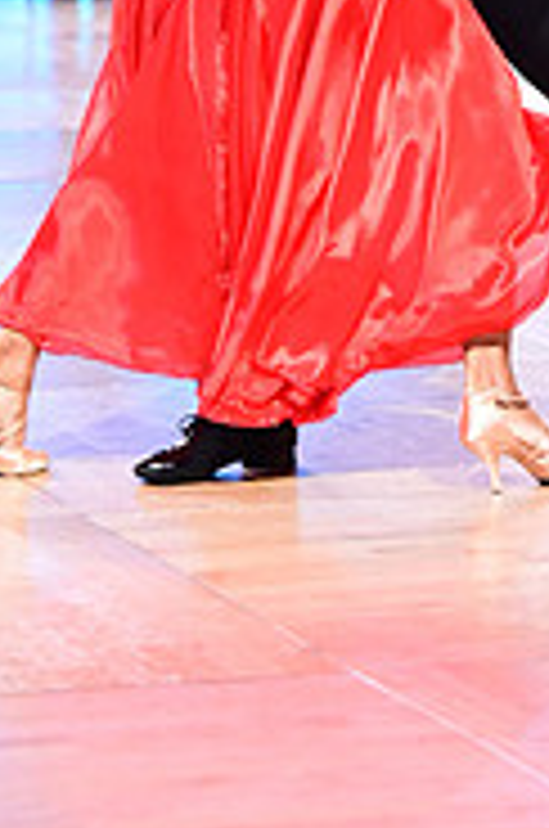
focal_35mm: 221
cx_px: 351
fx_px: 5074
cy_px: -342
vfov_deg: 9.1
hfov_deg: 6.2
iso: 1600
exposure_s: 1/400
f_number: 2.8
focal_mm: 70
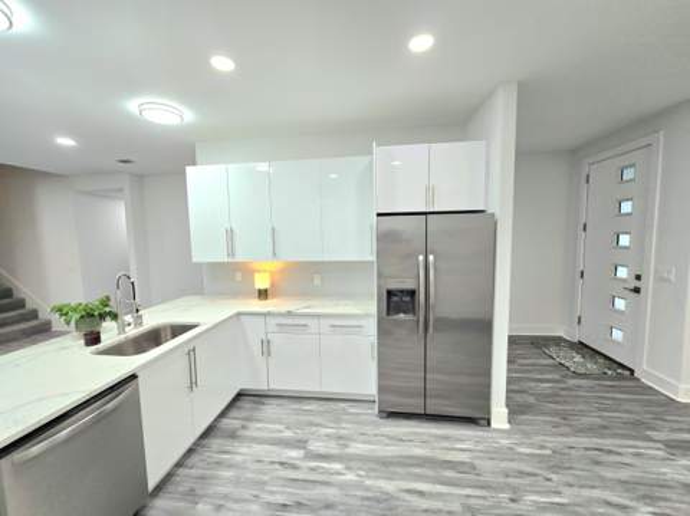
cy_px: 258
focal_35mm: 13
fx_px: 259
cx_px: 345
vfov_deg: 89.8
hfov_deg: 106.2
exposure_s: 1/60.2
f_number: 2.2
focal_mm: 2.2
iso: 100
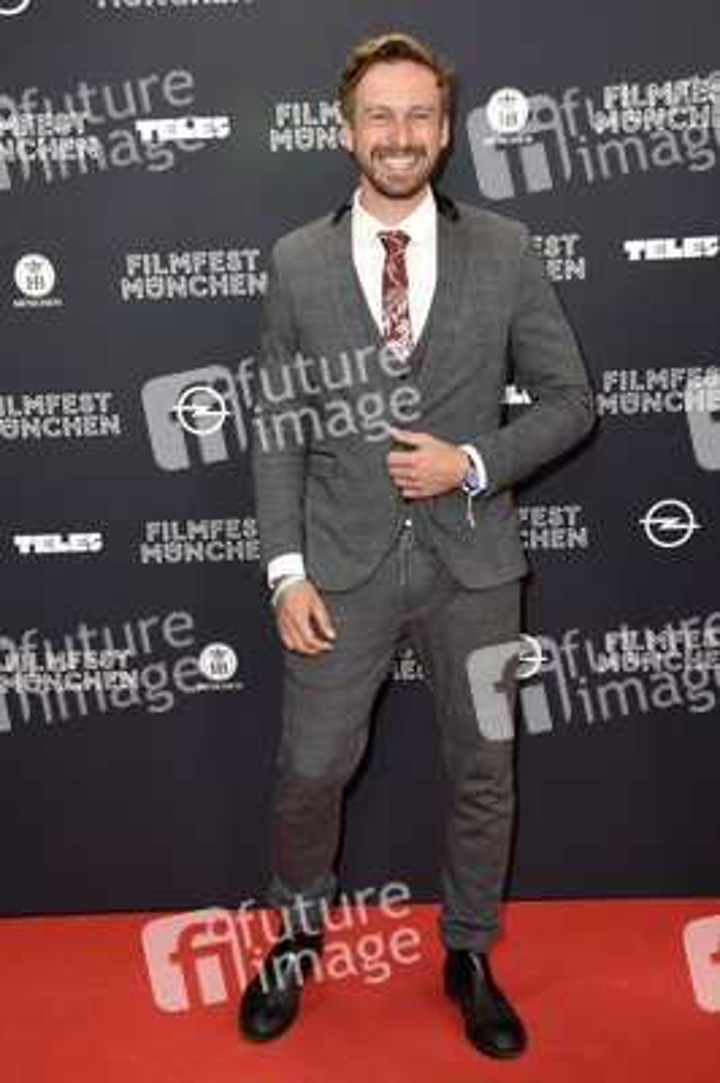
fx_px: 1442
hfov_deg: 28.0
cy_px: 542
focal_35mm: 48
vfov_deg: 41.1
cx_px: 360
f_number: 6.3
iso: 640
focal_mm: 32
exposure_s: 1/125
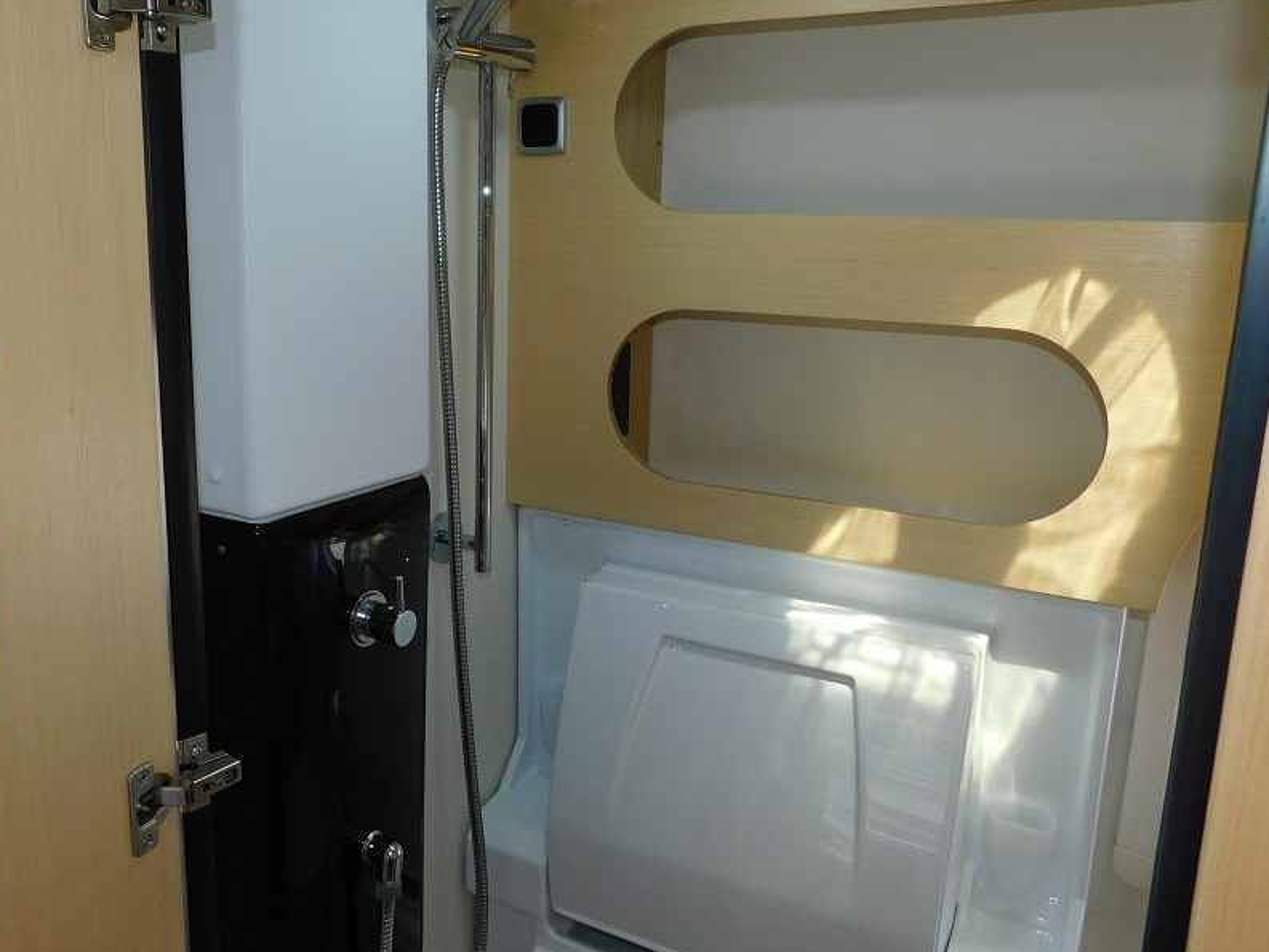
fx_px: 1063
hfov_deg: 61.3
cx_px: 531
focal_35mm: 29
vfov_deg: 48.2
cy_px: 432
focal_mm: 4
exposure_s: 1/80
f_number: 3
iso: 125
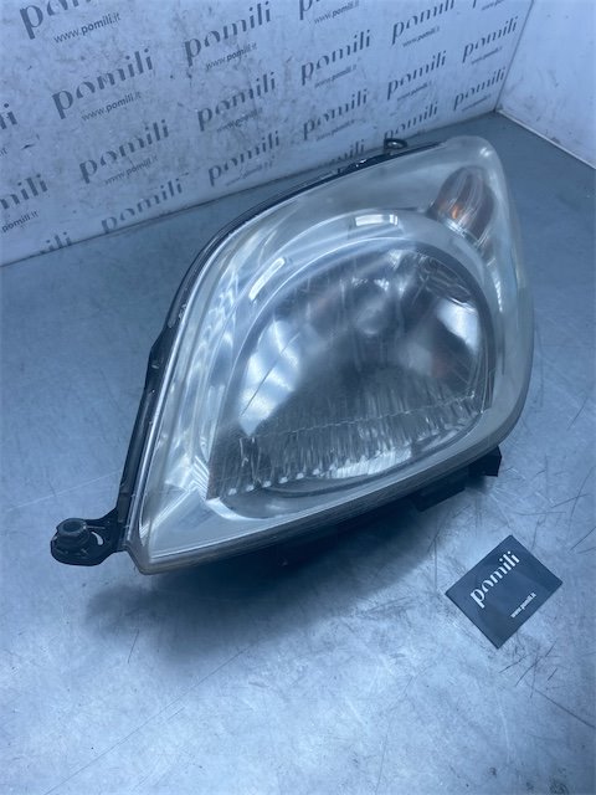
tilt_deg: -49.8
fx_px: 597
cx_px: 298
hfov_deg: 53.1
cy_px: 398
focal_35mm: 26
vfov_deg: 67.3
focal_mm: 4.25
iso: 32
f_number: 1.8
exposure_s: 1/1147
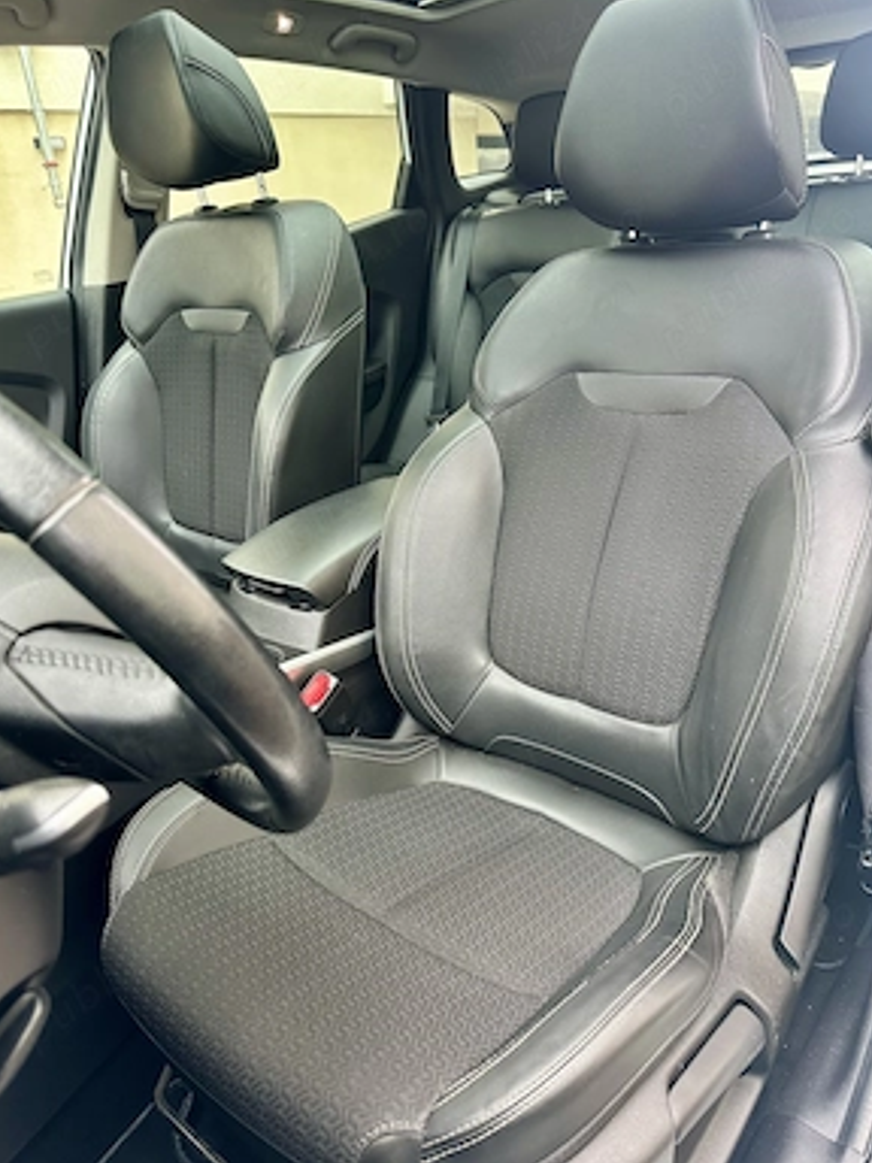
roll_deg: +3.2
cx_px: 439
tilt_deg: -22.1
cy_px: 560
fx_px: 840
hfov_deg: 54.9
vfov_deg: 69.4
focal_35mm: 25
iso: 125
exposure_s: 1/121
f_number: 1.78
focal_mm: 6.86
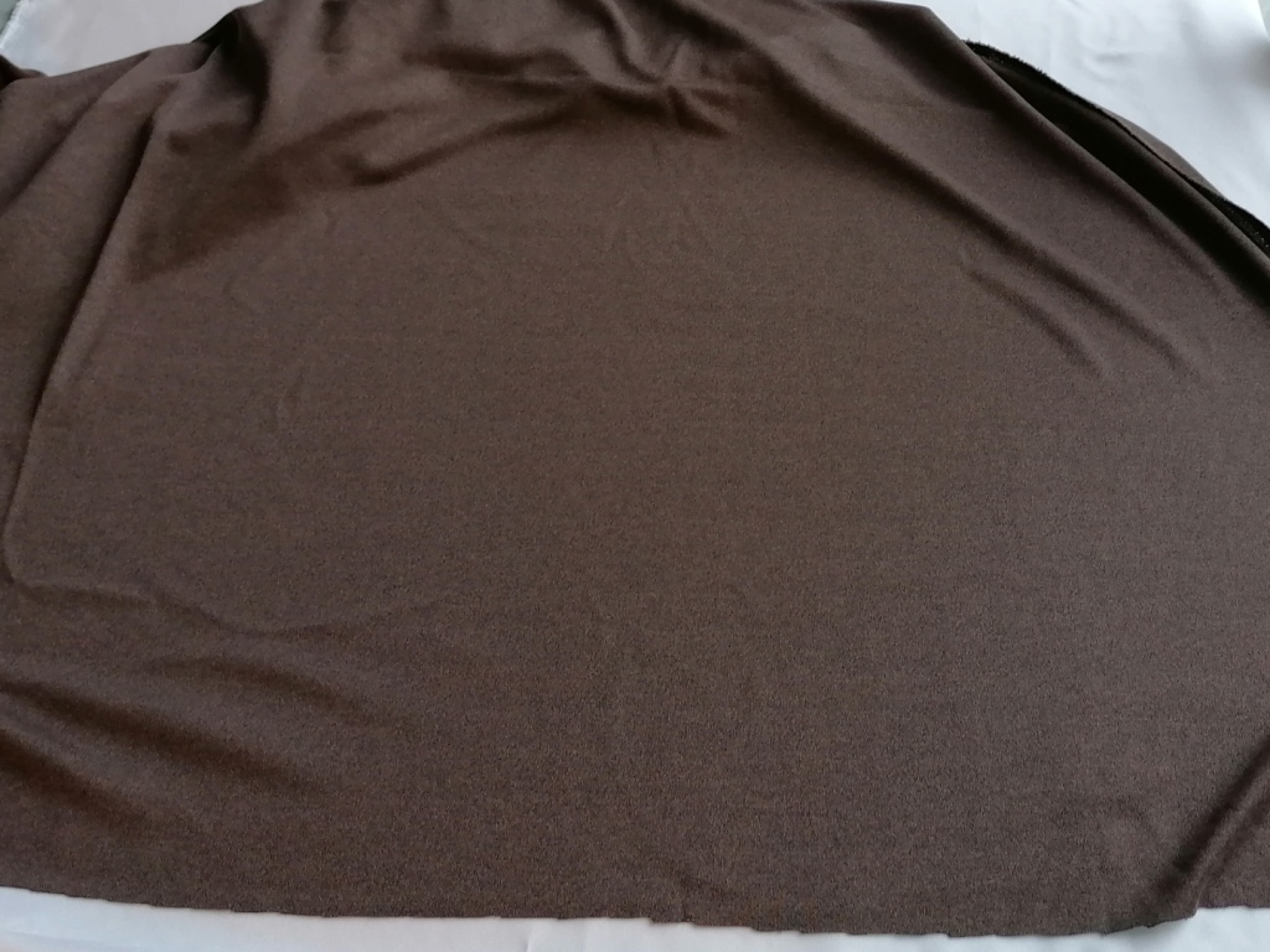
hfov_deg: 65.3
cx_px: 635
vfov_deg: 51.4
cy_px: 476
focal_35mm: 27
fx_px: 991
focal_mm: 4.75
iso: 125
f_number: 1.8
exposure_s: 1/50
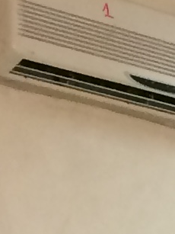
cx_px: 924
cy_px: 666
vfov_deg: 6.0
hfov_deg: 4.2
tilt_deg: -4.7
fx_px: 2078
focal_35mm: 308
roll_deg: -1.9
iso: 50
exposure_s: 1/33
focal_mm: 4.15
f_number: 2.2
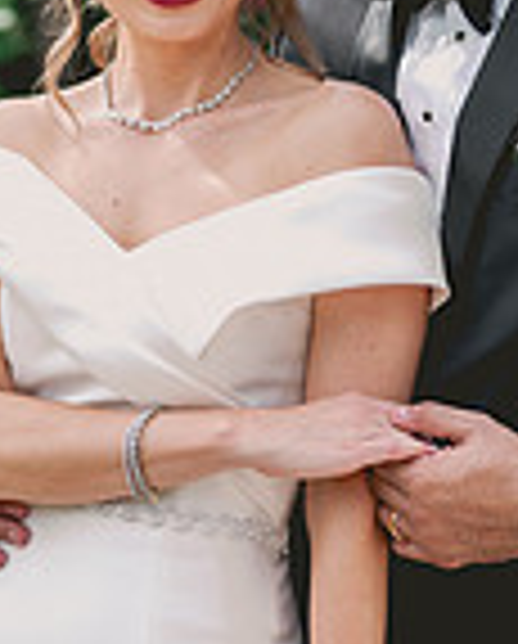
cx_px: 295
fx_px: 2808
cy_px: 293
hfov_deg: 10.5
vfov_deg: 13.1
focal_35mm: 147
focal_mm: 50
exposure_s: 1/800
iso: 64
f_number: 2
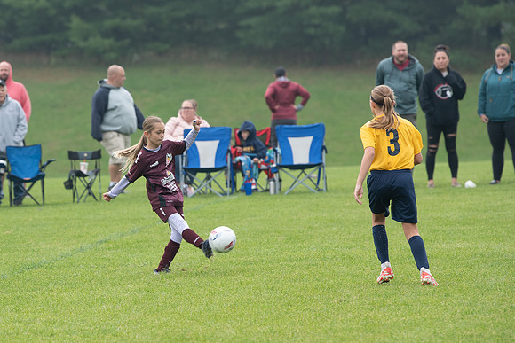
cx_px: 120
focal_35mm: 306
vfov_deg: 4.5
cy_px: 186
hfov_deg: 6.7
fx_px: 4385
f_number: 5
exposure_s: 1/500
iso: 640
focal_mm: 200
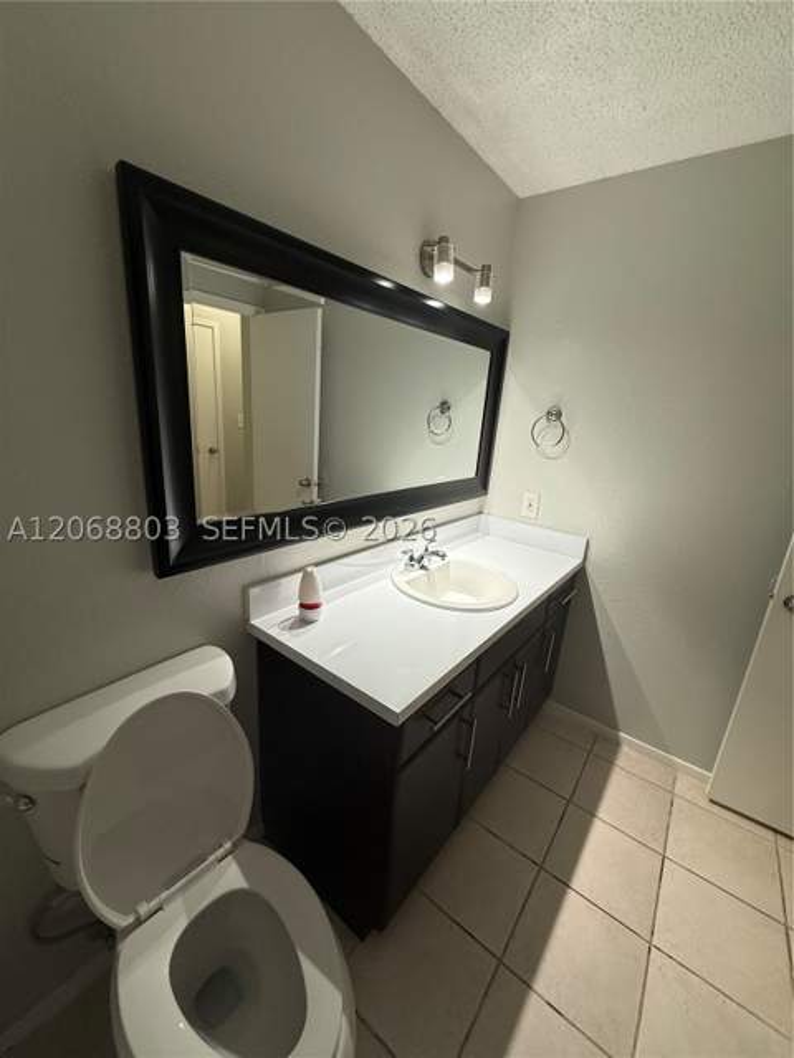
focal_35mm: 14
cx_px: 397
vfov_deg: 102.1
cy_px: 529
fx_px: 428
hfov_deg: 85.7
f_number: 2.2
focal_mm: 2.22
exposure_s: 1/120
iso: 125
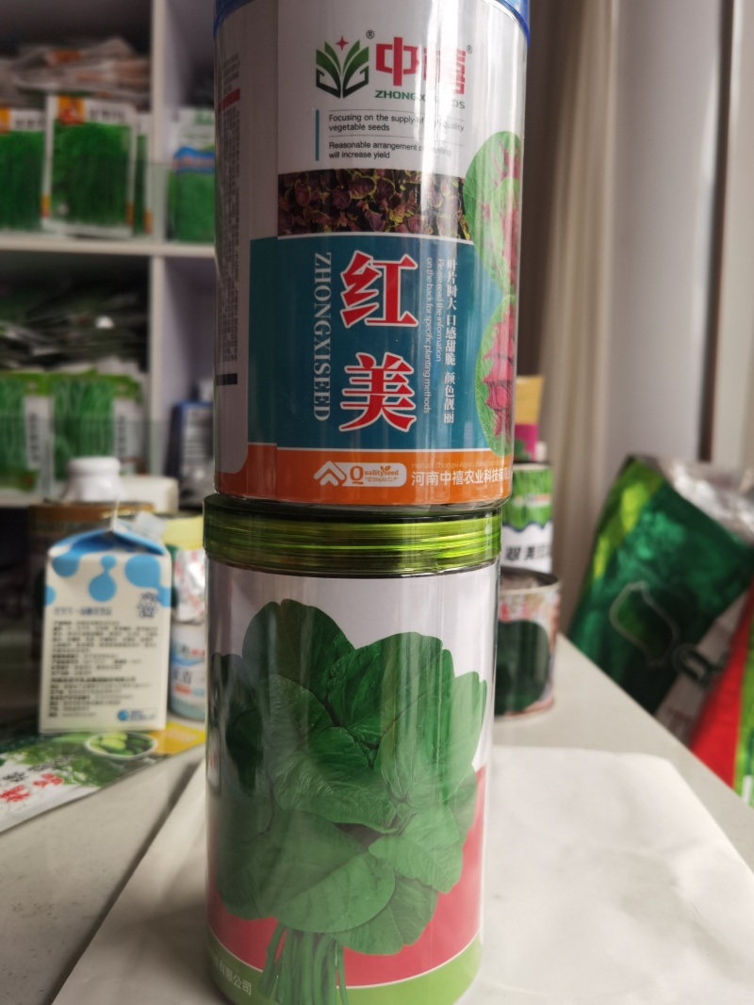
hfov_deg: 51.3
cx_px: 377
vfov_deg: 65.3
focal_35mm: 27
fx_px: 784
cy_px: 502
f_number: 1.9
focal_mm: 6.71
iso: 64
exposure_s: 1/100
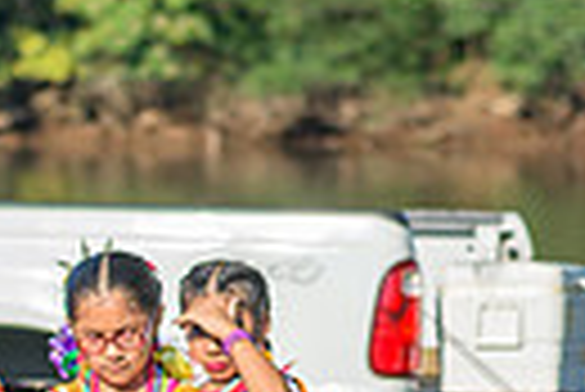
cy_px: 593
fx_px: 8687
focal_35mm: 534
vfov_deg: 2.6
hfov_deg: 3.8
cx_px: -158
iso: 64
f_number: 4
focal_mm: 120
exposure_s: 1/200
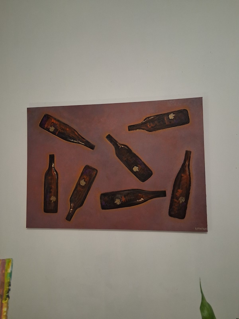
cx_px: 120
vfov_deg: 67.3
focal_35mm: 26
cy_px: 160
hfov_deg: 53.1
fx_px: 239
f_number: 1.8
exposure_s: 1/60
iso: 250
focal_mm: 3.98
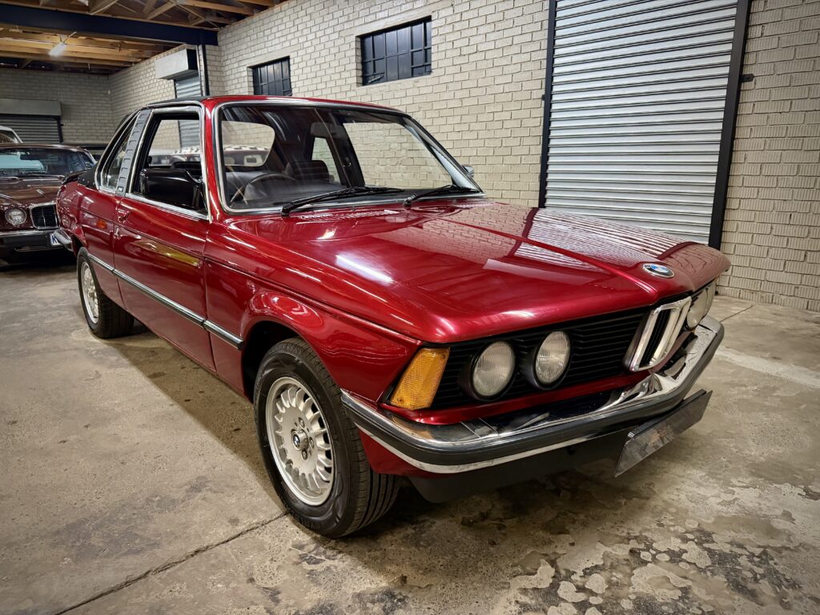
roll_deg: +0.7
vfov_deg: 56.8
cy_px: 308
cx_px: 410
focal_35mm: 24
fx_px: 569
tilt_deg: -15.3
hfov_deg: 71.6
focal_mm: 6.76
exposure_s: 1/50
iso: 500
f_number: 1.78
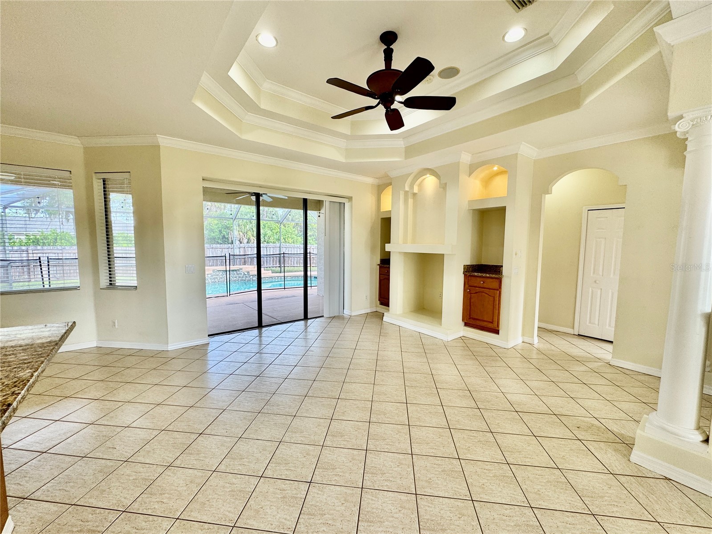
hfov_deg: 102.1
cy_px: 267
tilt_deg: -4.8
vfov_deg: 85.7
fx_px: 288
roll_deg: -0.2
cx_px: 356
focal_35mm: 14
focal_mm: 2.22
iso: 50
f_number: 2.2
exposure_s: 1/120
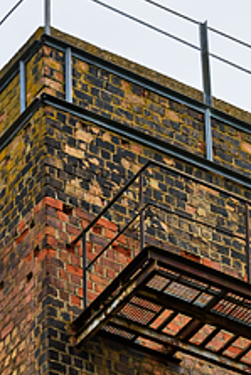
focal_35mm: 208
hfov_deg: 6.6
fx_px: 2174
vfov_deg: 9.4
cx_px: 139
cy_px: 700
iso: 200
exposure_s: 1/1000
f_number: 6.3
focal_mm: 31
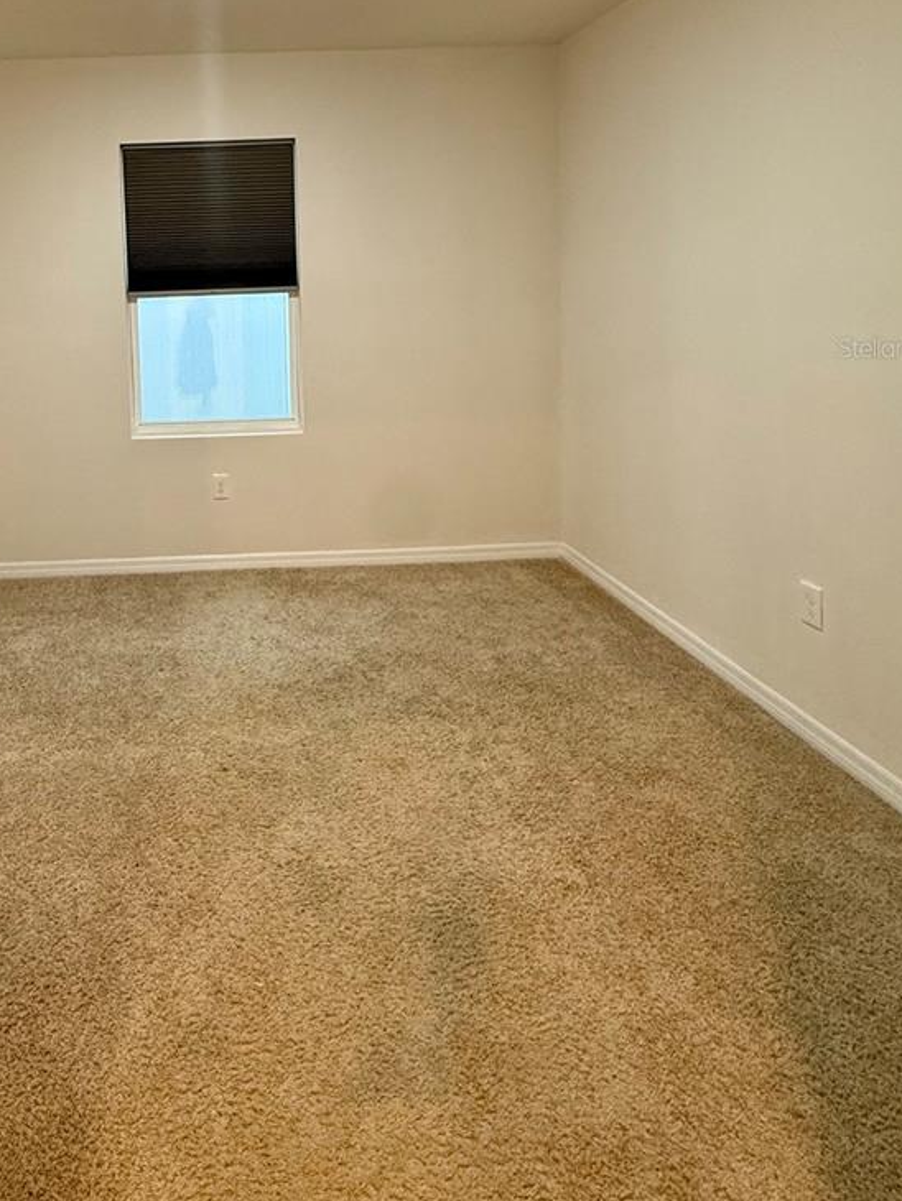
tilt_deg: -5.4
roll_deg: +2.6
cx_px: 214
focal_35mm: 23
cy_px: 347
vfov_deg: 70.4
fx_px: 799
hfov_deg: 55.7
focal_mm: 2.22
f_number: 2.2
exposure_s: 1/60
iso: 320
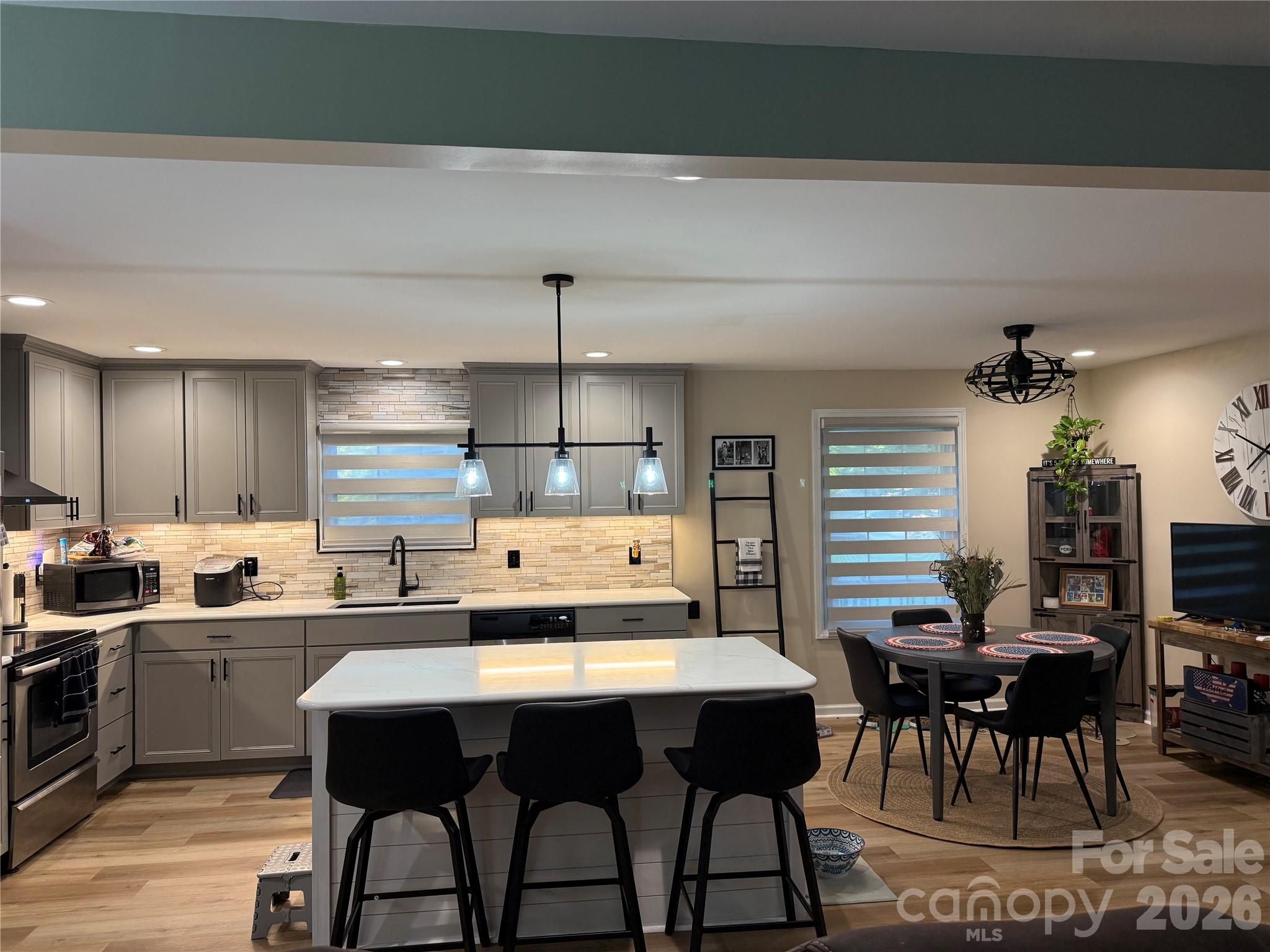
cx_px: 635
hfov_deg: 71.6
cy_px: 476
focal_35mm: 24
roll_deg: +0.6
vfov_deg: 56.8
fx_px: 881
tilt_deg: +1.2
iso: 200
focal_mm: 6.76
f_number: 1.78
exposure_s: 1/120
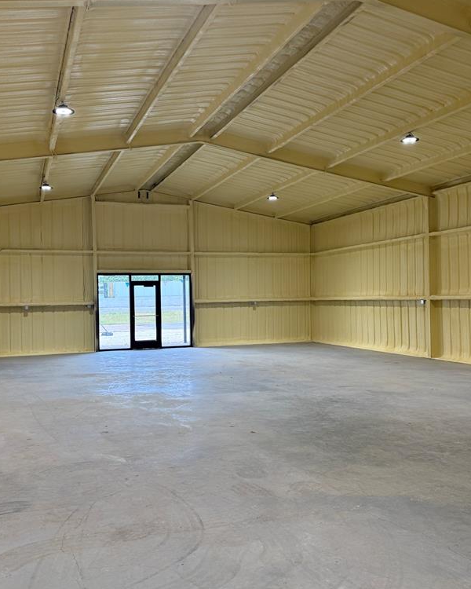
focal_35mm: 32
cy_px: 295
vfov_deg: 55.7
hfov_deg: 45.8
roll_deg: +0.4
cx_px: 221
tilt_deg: +0.3
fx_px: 558
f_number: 1.78
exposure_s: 1/356
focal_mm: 6.76
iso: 100
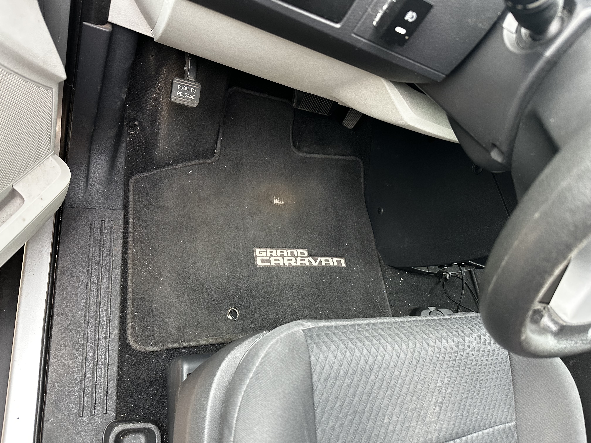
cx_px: 296
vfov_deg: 56.8
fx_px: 410
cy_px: 222
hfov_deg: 71.6
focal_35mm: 24
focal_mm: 6.86
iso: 320
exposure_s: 1/60
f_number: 1.78
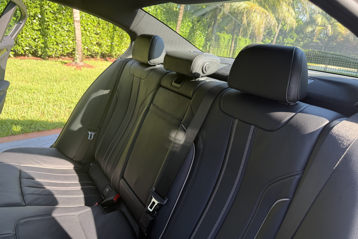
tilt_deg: -14.5
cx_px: 179
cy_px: 108
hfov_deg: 71.5
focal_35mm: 25
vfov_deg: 51.2
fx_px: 249
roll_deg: -5.6
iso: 80
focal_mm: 6.76
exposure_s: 1/270
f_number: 1.78
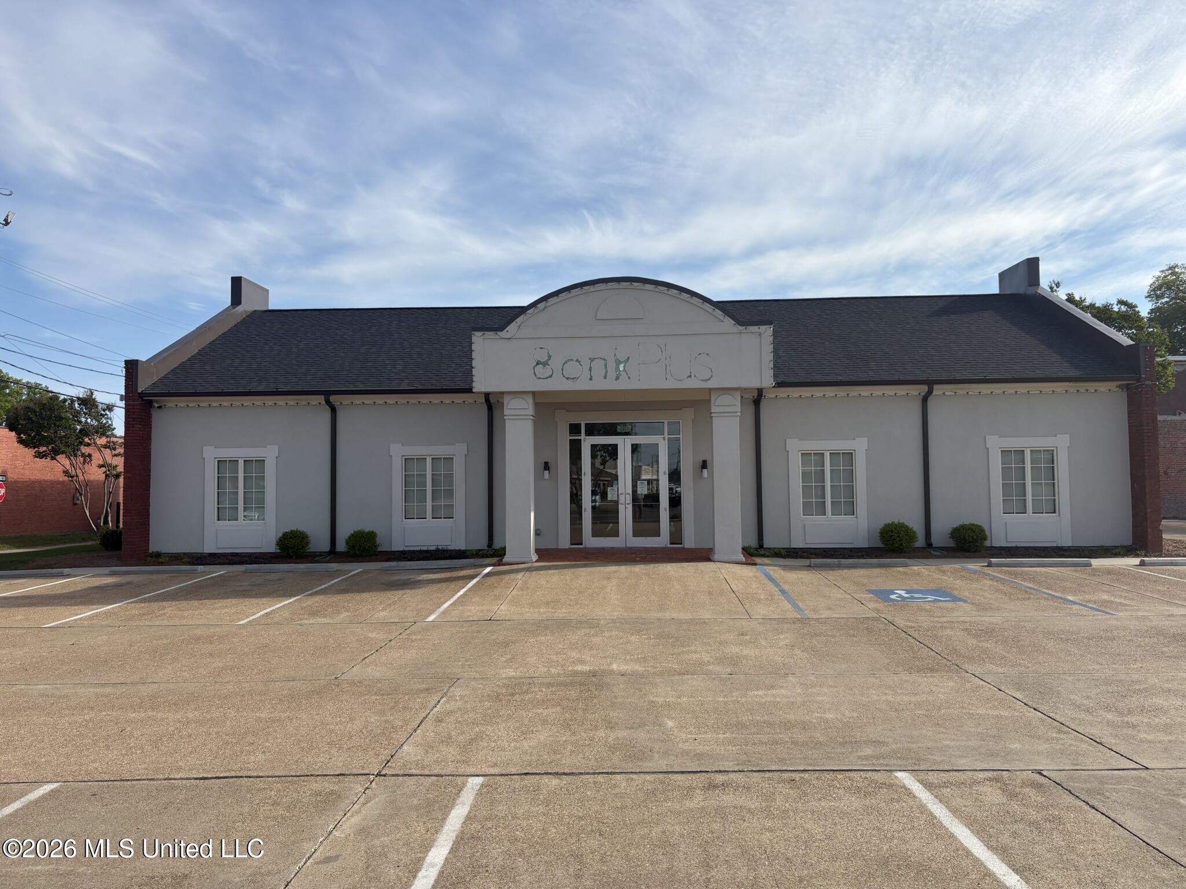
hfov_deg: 67.3
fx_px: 891
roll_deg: +0.5
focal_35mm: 26
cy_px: 444
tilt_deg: +2.0
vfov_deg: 53.1
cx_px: 593
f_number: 1.6
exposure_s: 1/3623
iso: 50
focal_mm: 5.96
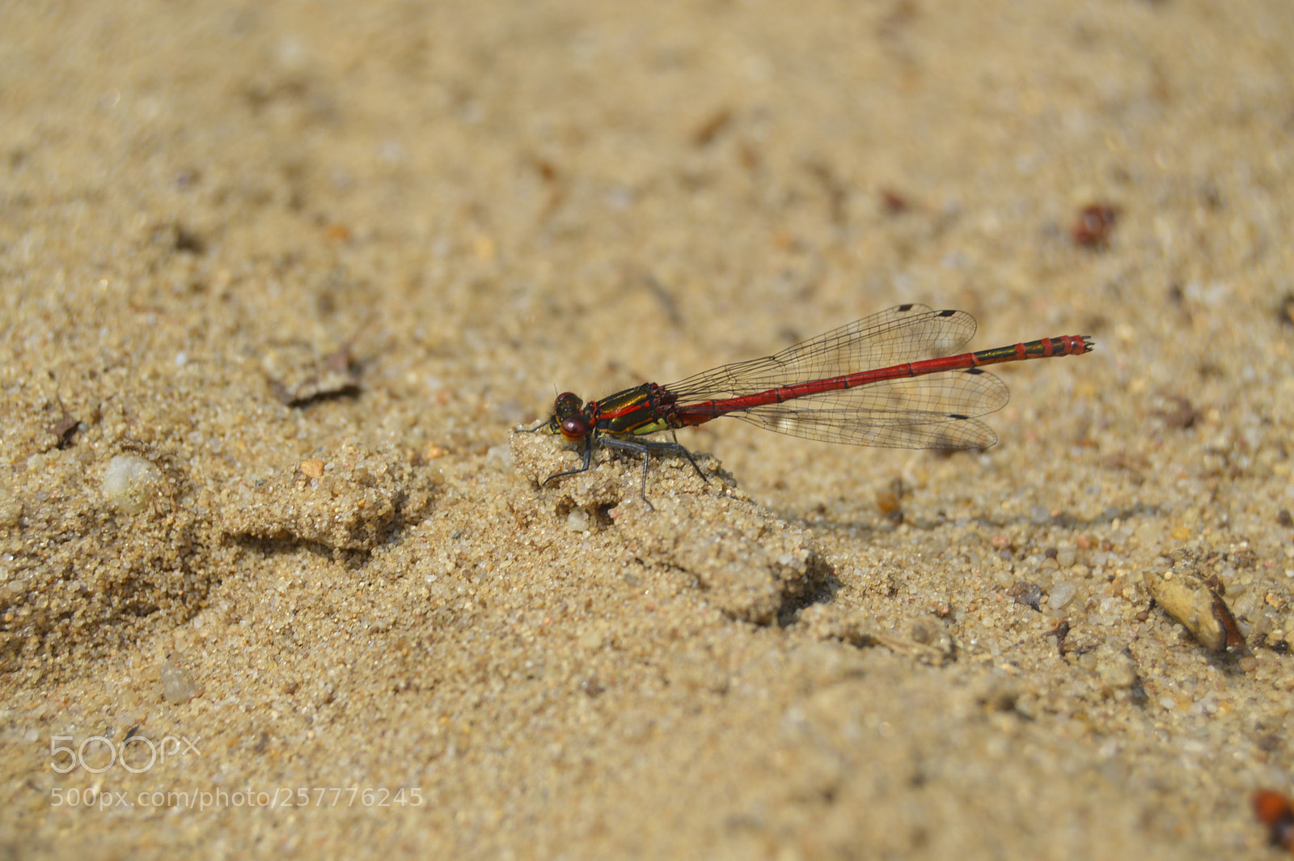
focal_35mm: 82
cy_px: 430
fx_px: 2963
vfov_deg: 16.5
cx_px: 647
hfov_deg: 24.6
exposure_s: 1/320
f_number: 9
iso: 100
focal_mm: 55
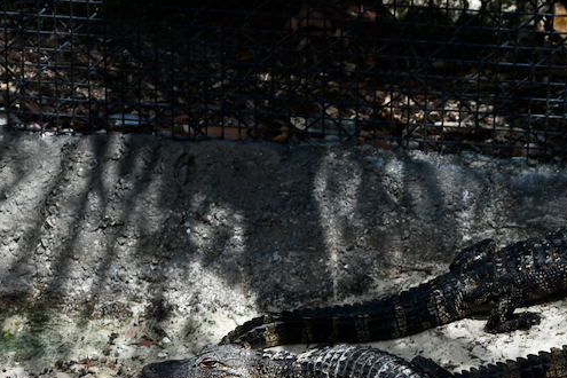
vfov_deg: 8.1
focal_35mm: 165
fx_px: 2599
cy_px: 582
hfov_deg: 12.4
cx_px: 198
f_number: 6.3
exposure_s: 1/320
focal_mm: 51
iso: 100
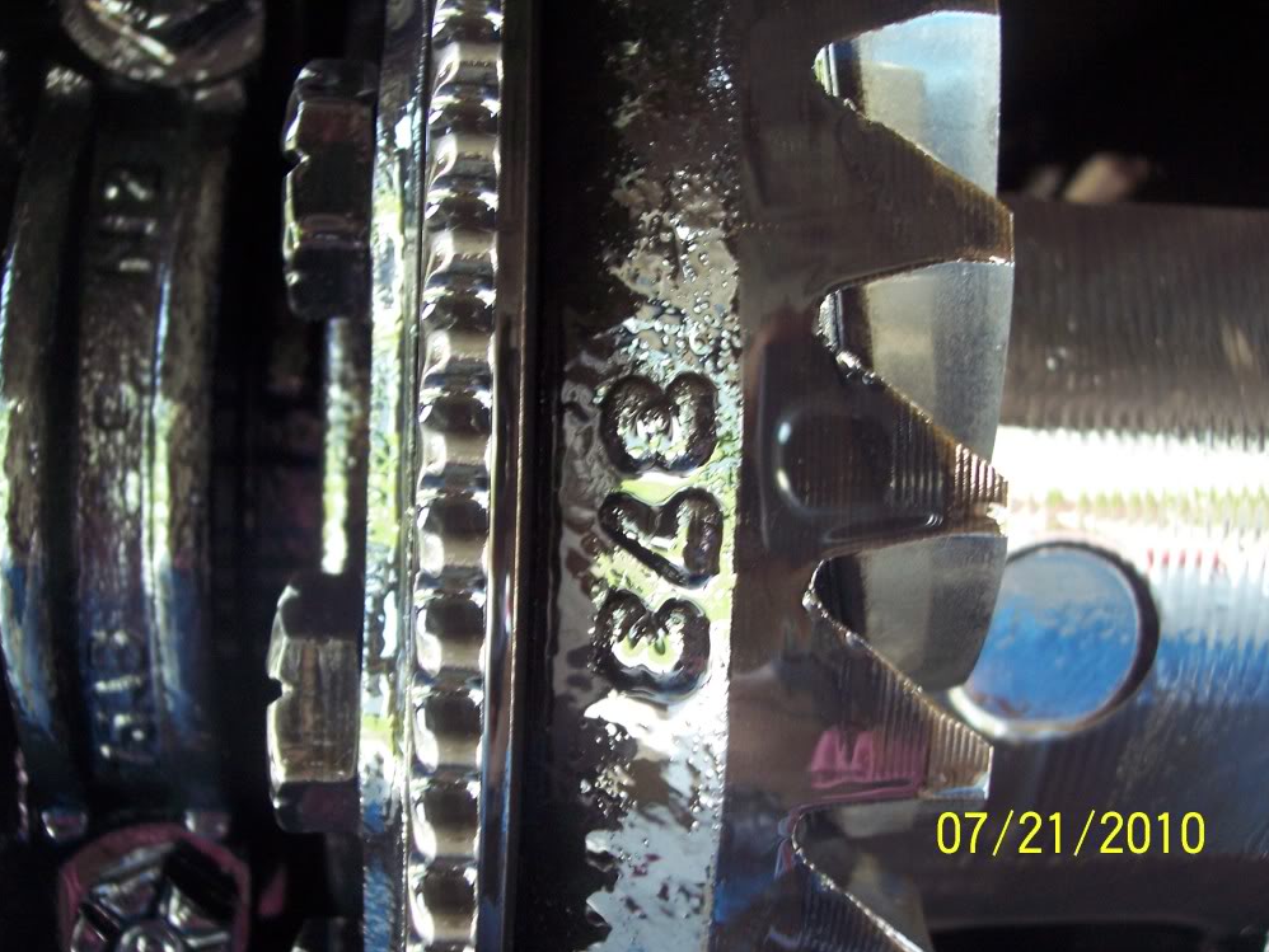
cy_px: 466
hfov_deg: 46.8
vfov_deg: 36.0
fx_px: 1467
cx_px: 628
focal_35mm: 40
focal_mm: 8
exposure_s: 1/15
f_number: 3.4
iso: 200
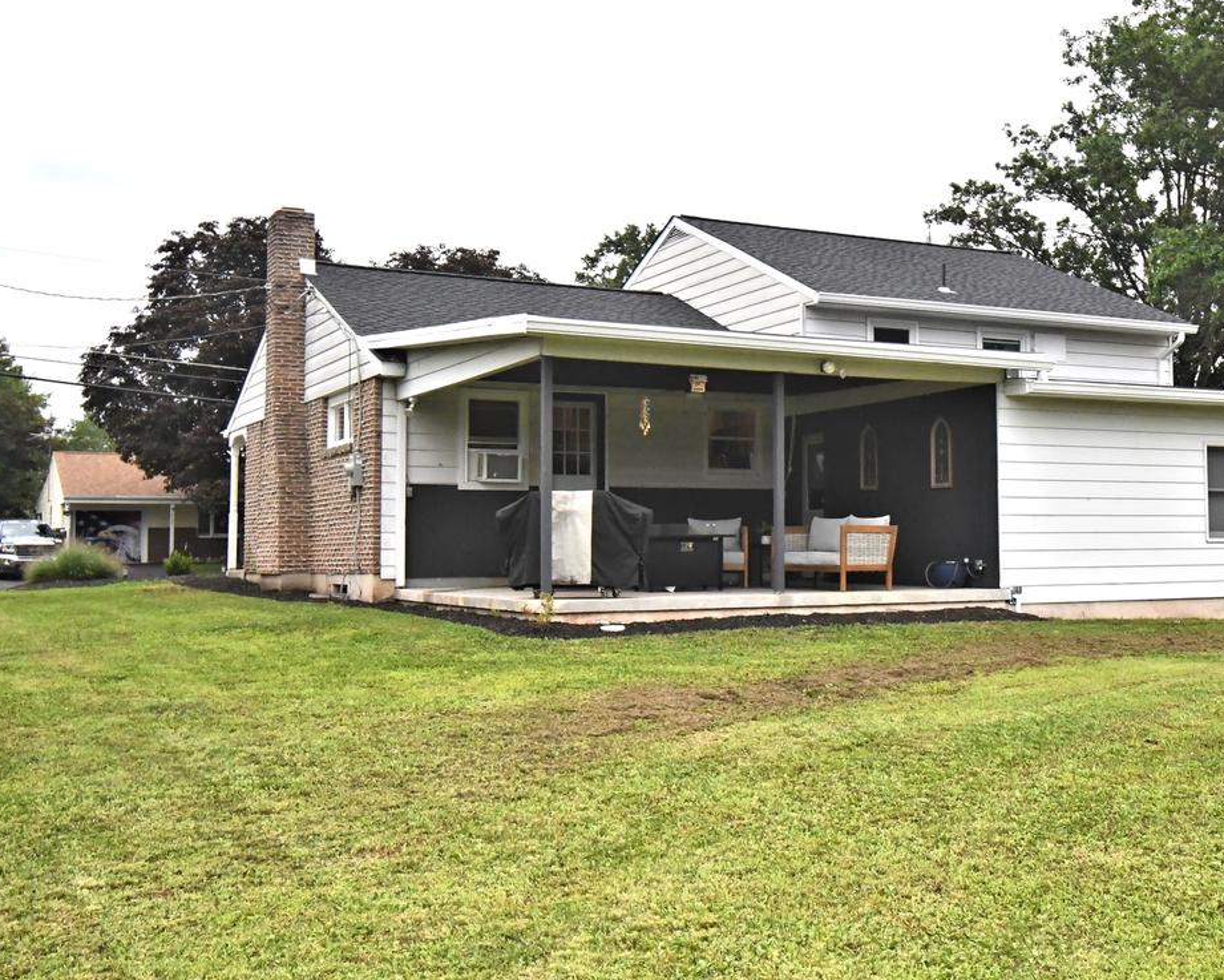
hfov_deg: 41.2
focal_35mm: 44
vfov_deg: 34.1
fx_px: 1594
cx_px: 857
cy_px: 427
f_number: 5.6
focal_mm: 20
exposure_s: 1/5000
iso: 3200
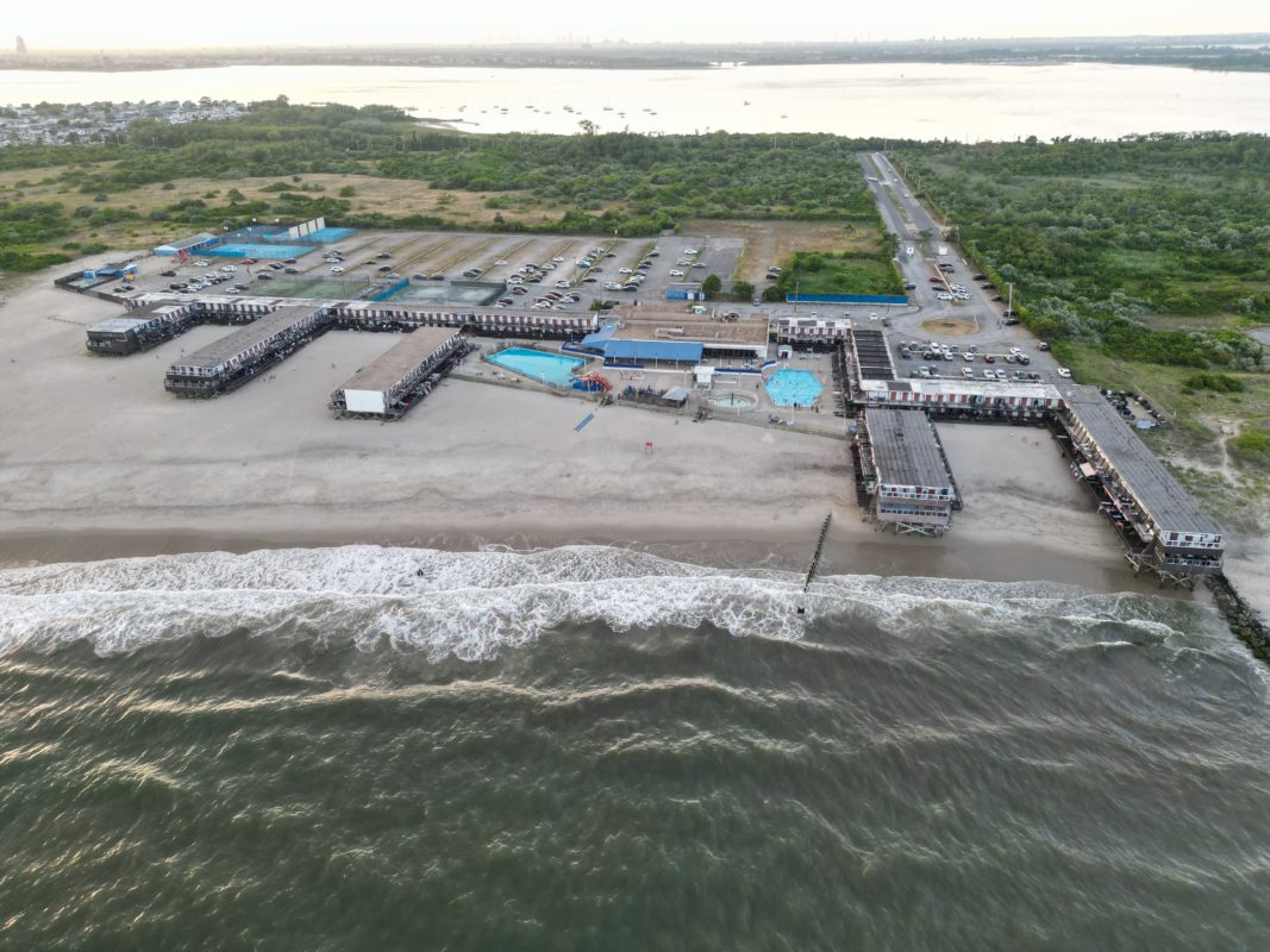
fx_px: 880
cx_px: 635
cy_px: 476
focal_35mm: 24
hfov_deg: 71.6
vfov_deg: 56.8
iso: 100
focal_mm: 6.72
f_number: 1.7
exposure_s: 1/160
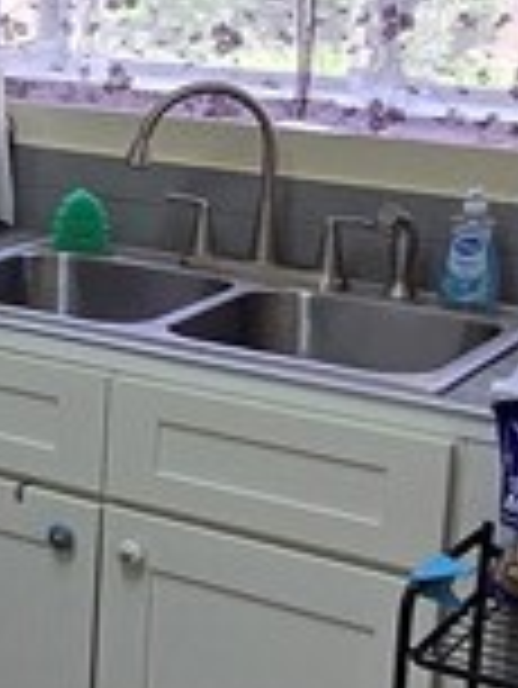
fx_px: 1733
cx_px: -414
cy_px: 247
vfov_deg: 22.4
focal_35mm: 87
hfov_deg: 14.8
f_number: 2.2
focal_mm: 2.2
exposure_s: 1/60
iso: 80
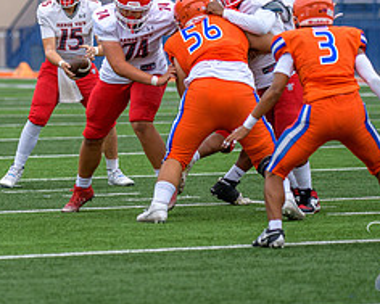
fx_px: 4410
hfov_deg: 4.9
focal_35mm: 392
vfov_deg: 3.9
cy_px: 28
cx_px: 72
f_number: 2.8
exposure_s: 1/800
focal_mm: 170
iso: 200
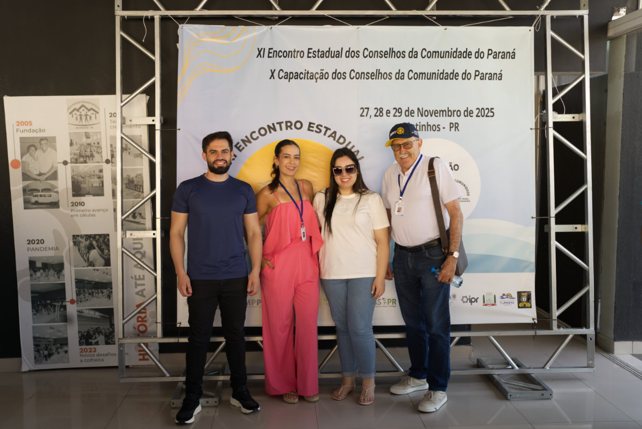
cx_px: 321
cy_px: 214
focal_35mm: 35
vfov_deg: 37.9
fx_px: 624
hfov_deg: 54.4
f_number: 4
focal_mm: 35
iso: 250
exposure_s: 1/100
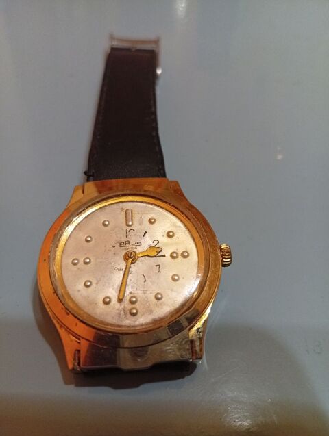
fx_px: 341
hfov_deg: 51.5
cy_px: 218
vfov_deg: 65.2
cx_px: 164
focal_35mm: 27
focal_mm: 3.84
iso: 598
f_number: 1.8
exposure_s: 1/33.3
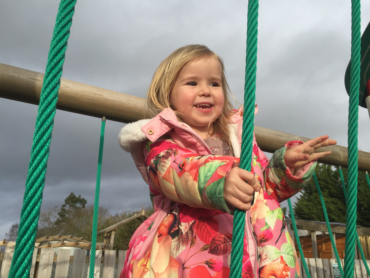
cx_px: 185
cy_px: 139
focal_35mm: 29
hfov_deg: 61.7
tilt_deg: +22.2
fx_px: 310
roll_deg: -0.3
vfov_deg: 48.2
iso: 32
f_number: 2.2
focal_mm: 4.15
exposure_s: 1/732
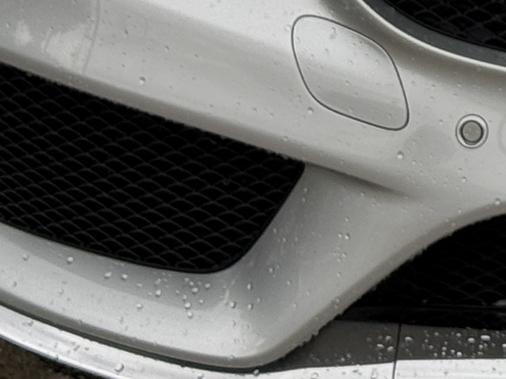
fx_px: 3522
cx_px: 873
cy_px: -404
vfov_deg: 6.0
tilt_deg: -13.2
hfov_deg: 8.0
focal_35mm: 241
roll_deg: -0.9
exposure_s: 1/124
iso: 50
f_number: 1.78
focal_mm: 6.76
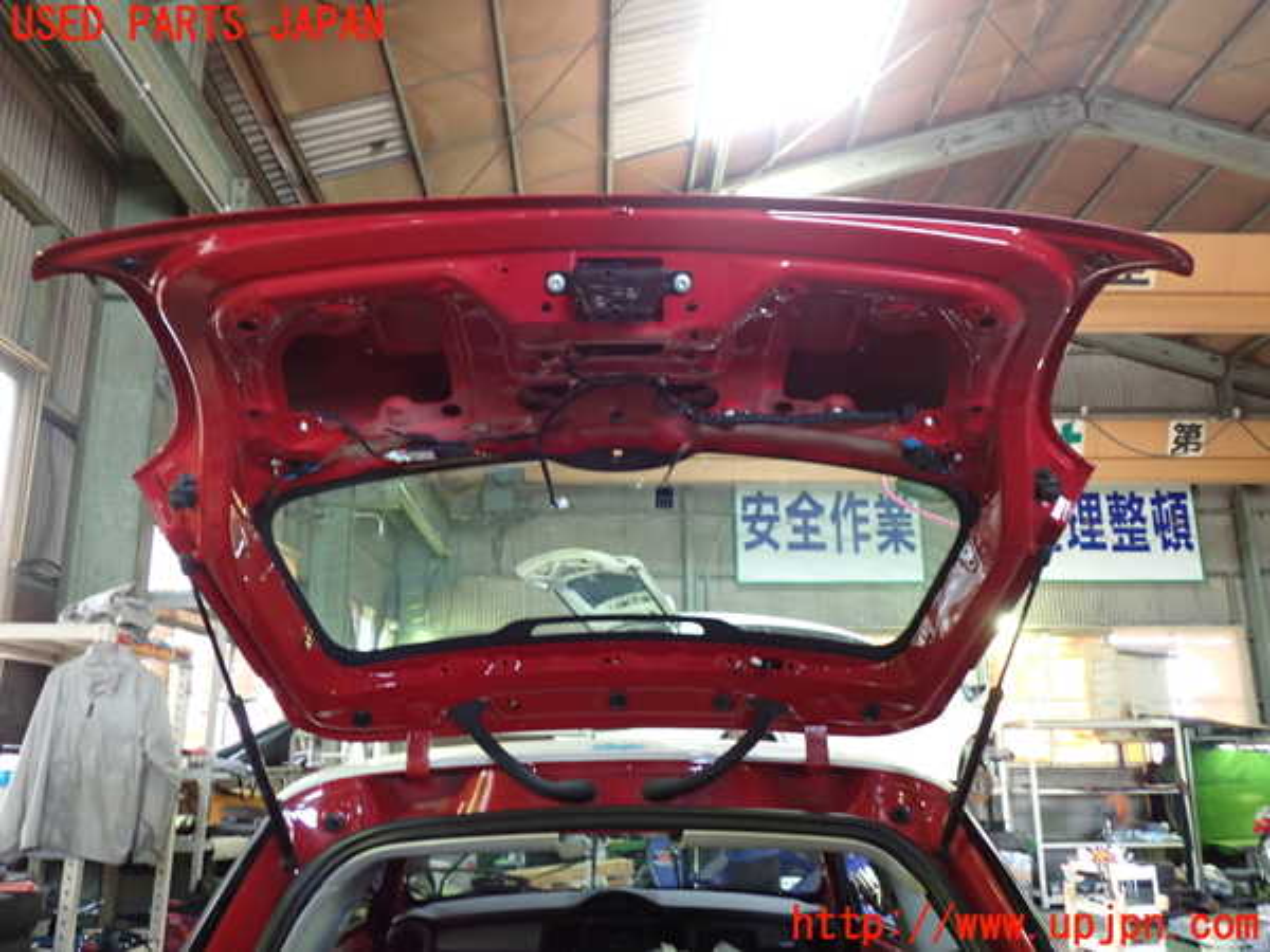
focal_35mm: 30
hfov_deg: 60.0
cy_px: 476
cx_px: 635
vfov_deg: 46.8
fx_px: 1101
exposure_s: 1/30
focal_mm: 5.4
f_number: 2.3
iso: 250
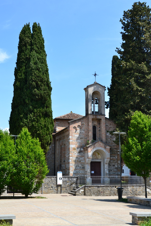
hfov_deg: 28.1
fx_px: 302
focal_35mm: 48
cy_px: 113
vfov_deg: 41.1
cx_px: 76
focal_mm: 32
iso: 400
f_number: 11
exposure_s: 1/400
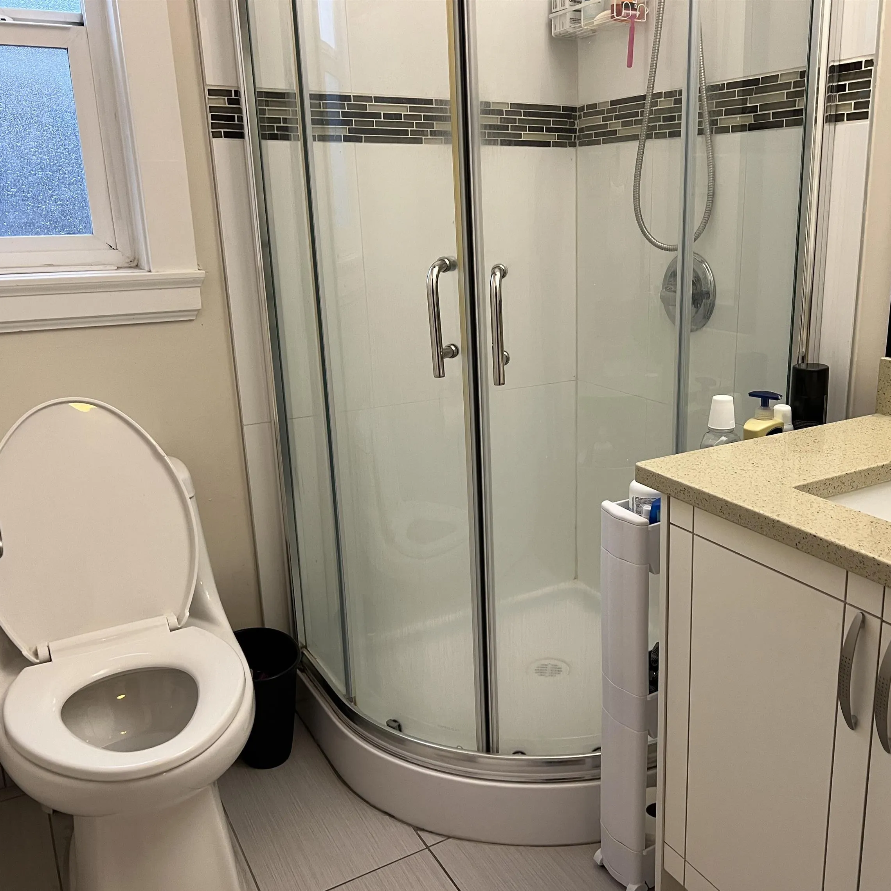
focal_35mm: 31
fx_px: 903
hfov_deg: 52.0
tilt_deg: -16.0
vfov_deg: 52.5
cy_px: 450
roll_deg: +0.6
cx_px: 557
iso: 125
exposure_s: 1/60
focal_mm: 5.7
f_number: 1.5
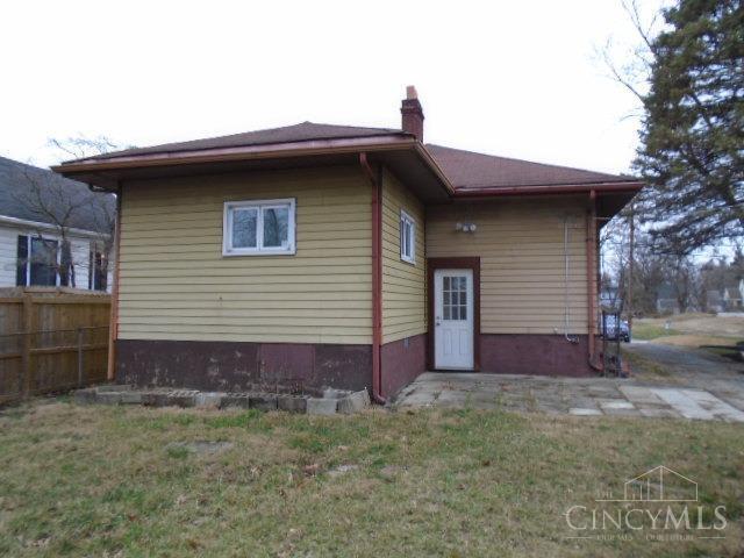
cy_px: 279
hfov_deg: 67.3
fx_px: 559
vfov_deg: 53.1
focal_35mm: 26
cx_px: 372
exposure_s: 1/40
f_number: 3.2
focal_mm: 4.6
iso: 100
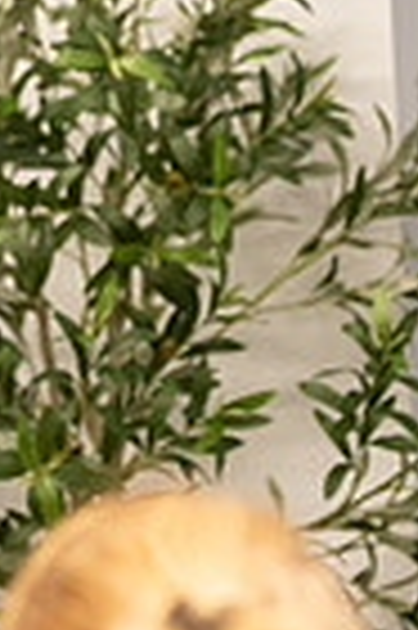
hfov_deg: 3.1
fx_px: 7804
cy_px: 216
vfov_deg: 4.6
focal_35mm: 447
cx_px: 100
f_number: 4
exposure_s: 1/100
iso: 1600
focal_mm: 95
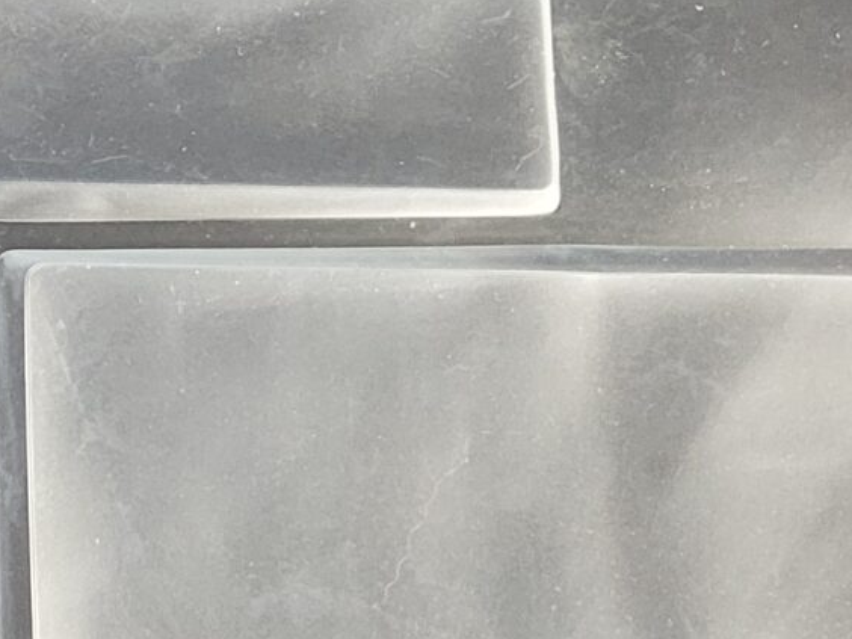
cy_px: -130
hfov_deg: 14.6
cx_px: -695
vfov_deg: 12.3
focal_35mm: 118
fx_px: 2904
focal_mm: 5.4
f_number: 1.8
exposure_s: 1/40
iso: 640
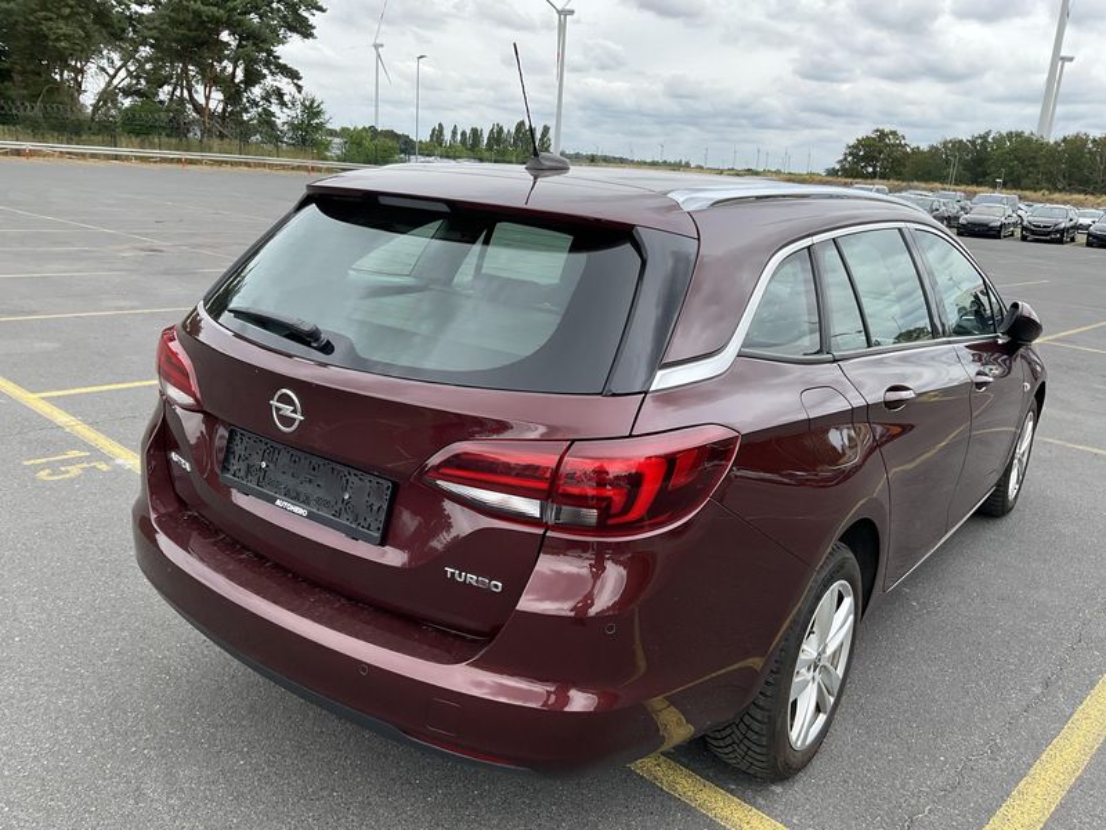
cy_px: 415
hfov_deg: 61.7
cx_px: 553
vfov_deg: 48.2
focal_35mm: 29
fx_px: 927
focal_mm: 3
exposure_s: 1/556
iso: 25
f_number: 1.8
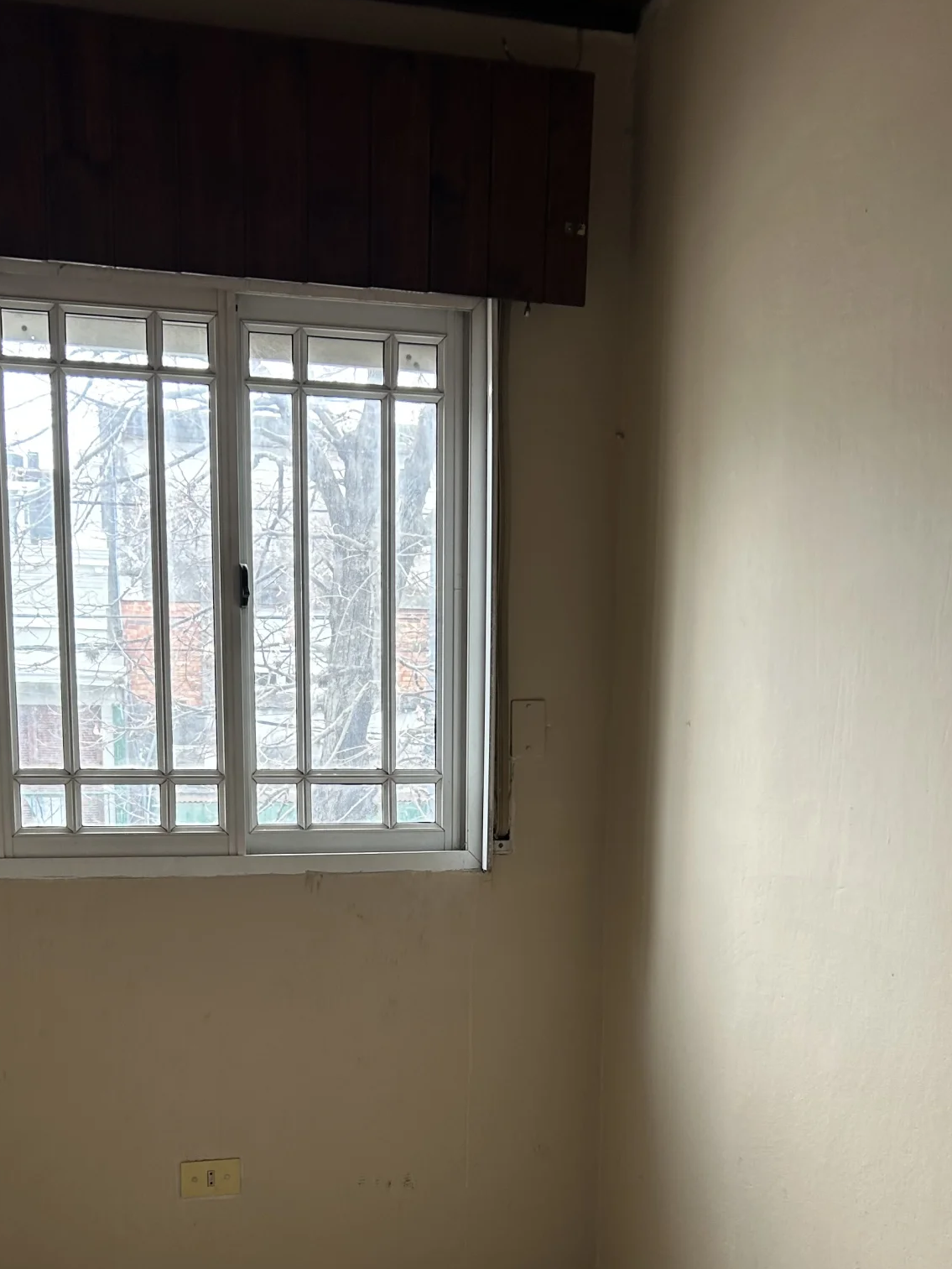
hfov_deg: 32.9
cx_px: 444
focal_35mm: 44
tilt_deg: -8.6
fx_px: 1613
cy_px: 982
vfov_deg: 41.4
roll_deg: +0.6
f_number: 1.5
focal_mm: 5.7
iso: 64
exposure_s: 1/121
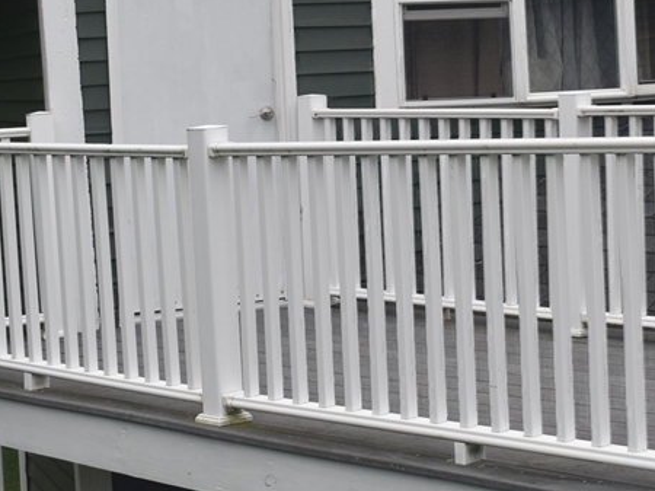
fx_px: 1740
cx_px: 568
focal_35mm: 92
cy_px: 46
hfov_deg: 20.9
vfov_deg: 15.8
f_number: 8
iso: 250
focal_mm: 28
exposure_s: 1/250
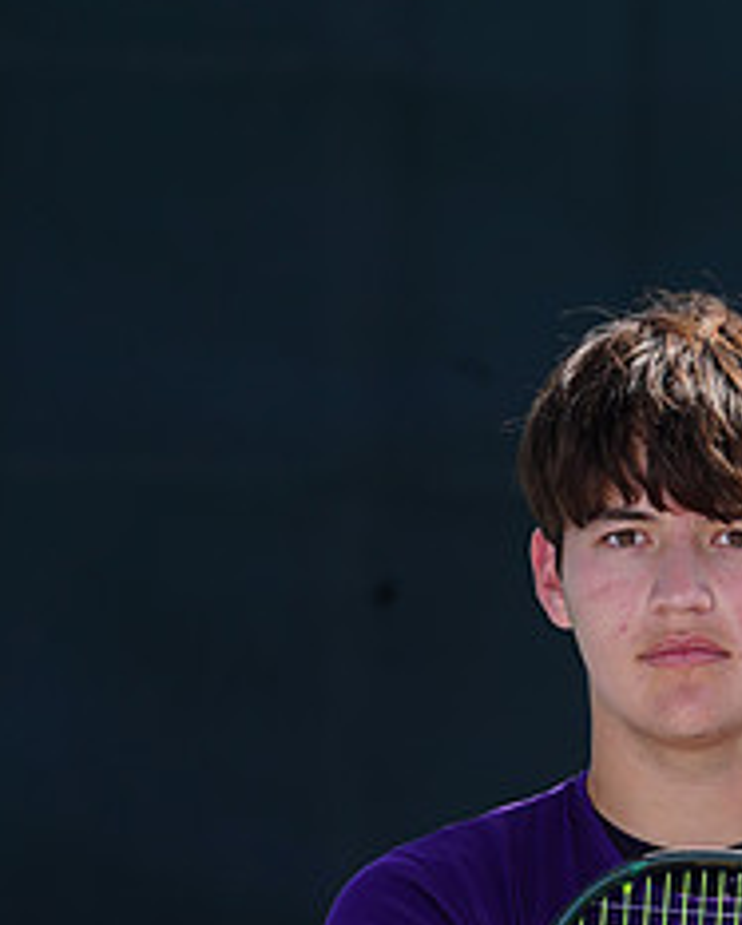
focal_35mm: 798
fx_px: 21863
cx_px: 760
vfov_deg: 2.4
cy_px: 1096
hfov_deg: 1.9
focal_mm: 342
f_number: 9
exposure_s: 1/250
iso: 100
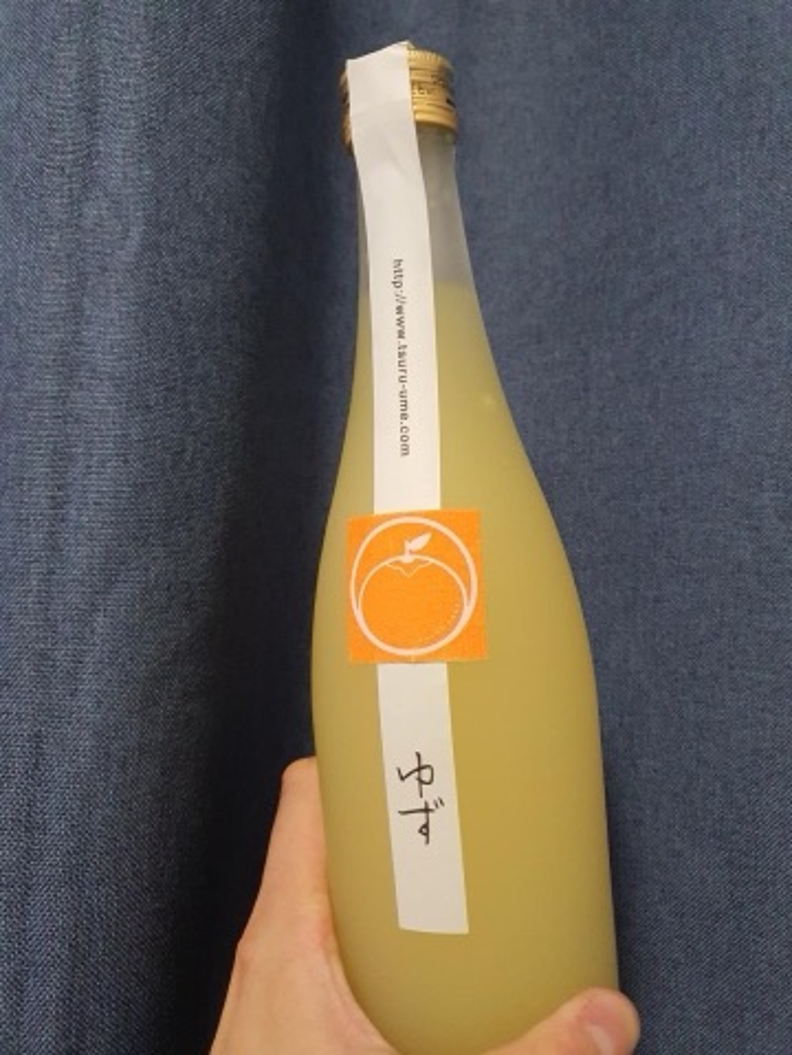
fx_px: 793
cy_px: 528
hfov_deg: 53.1
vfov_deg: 67.3
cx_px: 396
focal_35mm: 26
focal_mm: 4.3
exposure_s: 1/40
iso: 400
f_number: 1.5
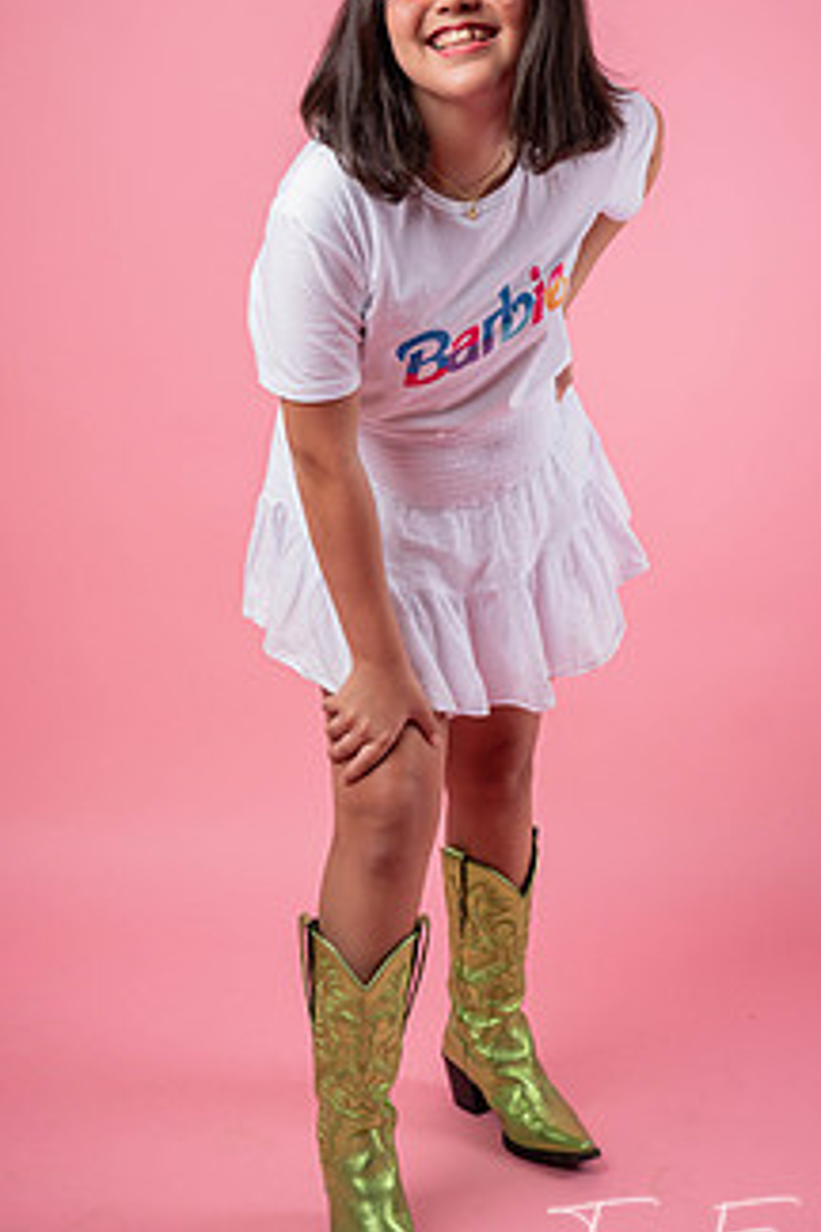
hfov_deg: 23.8
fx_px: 1950
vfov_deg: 35.0
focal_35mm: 57
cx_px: 388
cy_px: 536
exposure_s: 1/200
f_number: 8
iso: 250
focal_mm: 41
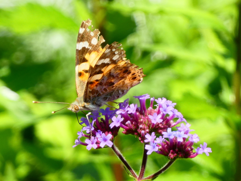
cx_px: 120
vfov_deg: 2.8
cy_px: 90
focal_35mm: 531
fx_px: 3697
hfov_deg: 3.7
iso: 100
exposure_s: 1/100
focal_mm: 95.2
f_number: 5.6
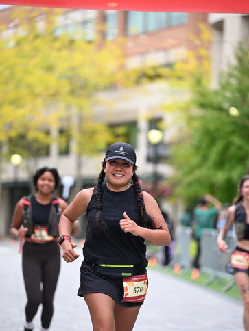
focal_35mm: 153
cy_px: 179
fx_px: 1467
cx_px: 124
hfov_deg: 9.7
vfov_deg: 12.9
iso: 640
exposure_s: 1/1600
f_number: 2.8
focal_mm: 140
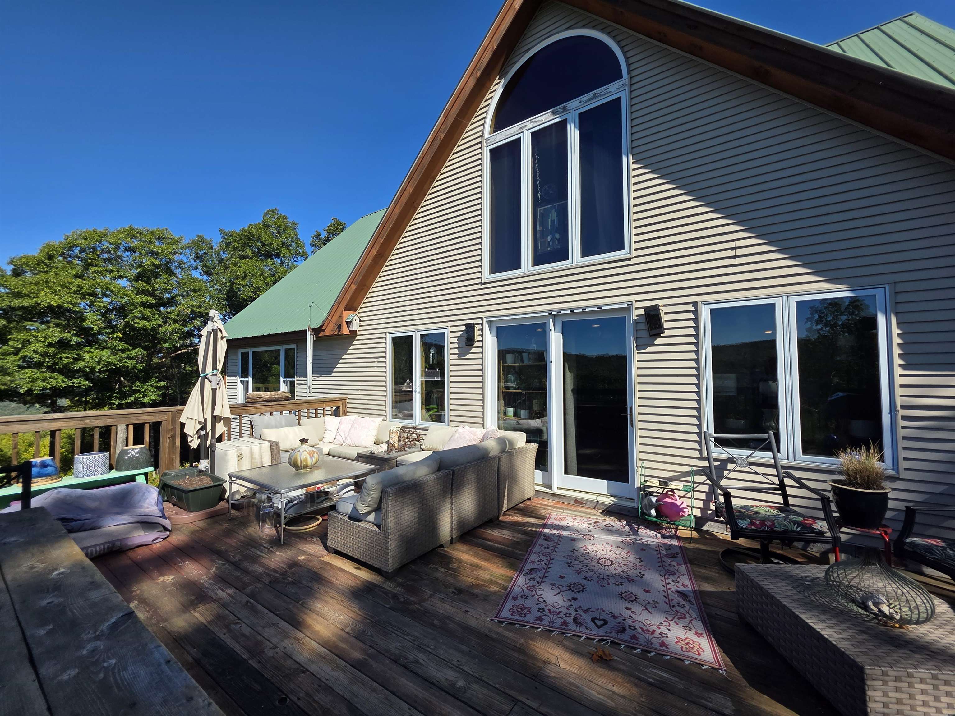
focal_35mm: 13
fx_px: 359
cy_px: 358
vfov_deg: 89.9
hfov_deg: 106.2
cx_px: 478
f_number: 1.9
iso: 40
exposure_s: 1/2000
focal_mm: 2.2
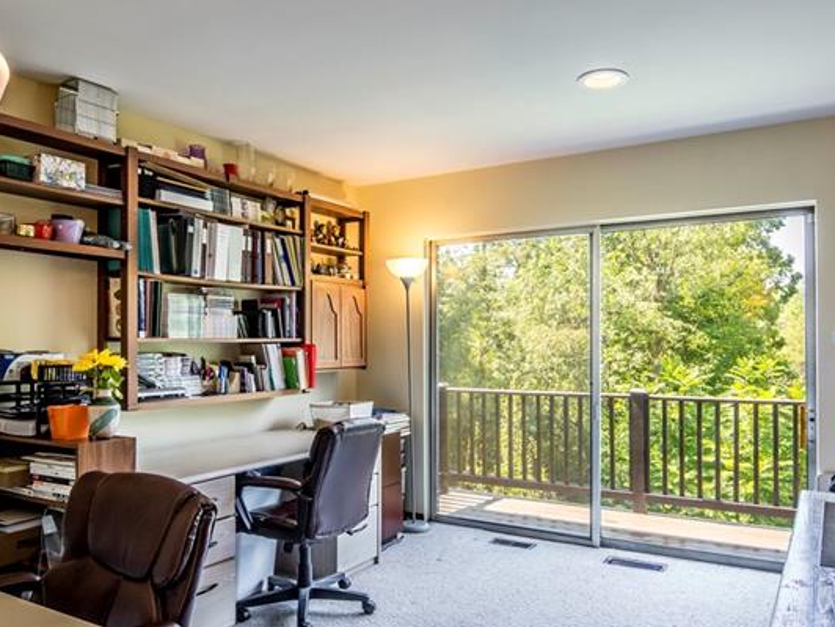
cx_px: 449
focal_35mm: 26
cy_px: 353
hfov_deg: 67.2
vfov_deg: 52.9
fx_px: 627
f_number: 6.3
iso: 320
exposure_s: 1/160
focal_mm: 12
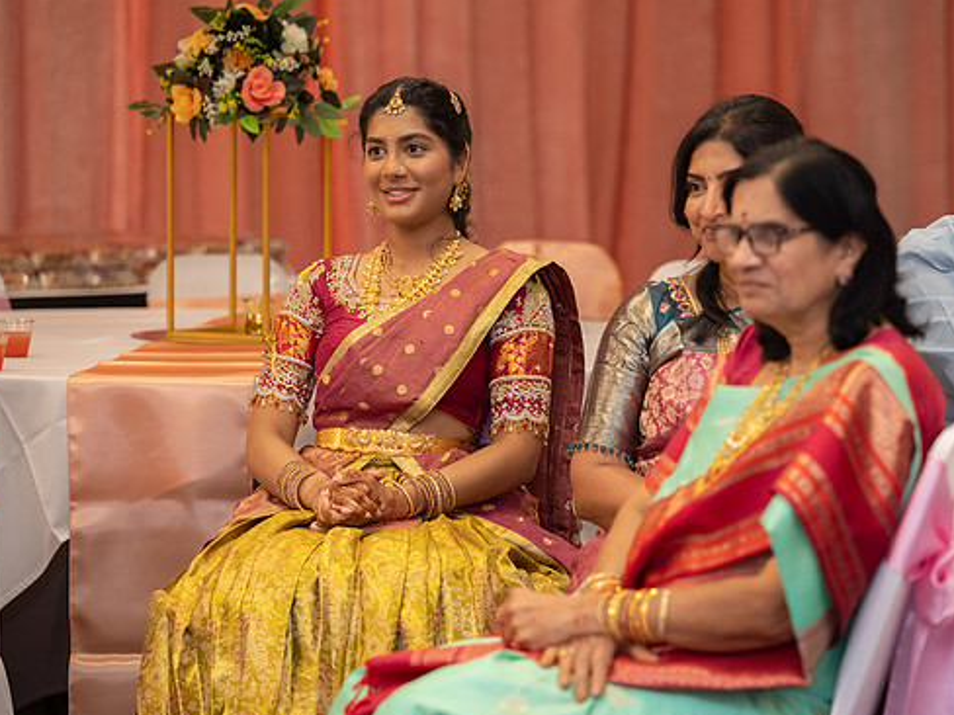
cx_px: 540
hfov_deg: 10.7
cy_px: 372
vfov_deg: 8.1
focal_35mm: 184
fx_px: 5071
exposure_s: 1/160
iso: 1000
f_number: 3.5
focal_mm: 155
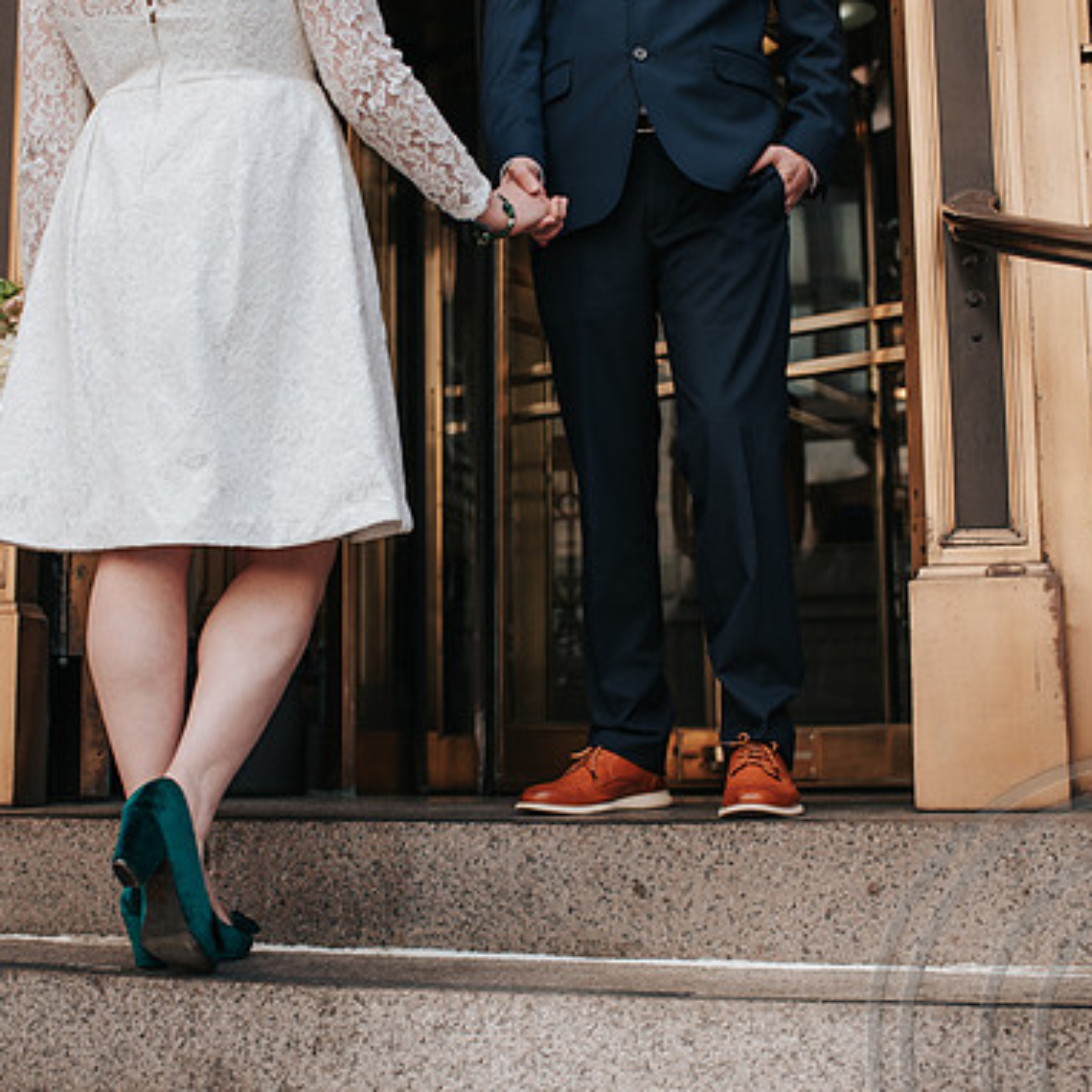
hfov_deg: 33.3
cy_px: 543
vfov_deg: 33.4
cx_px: 462
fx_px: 1820
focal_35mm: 51
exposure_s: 1/320
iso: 100
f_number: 2.8
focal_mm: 35
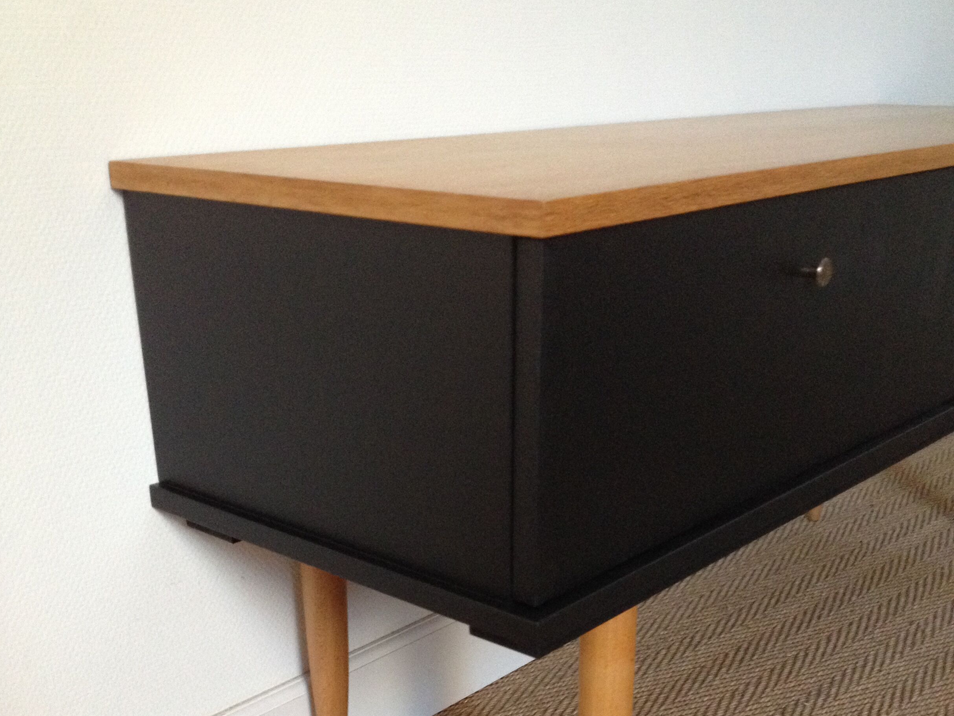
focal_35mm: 47
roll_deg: +0.5
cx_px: 474
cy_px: 589
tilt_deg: -25.0
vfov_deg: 30.0
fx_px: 1295
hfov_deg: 40.4
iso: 250
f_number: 2.4
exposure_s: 1/20
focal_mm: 4.28
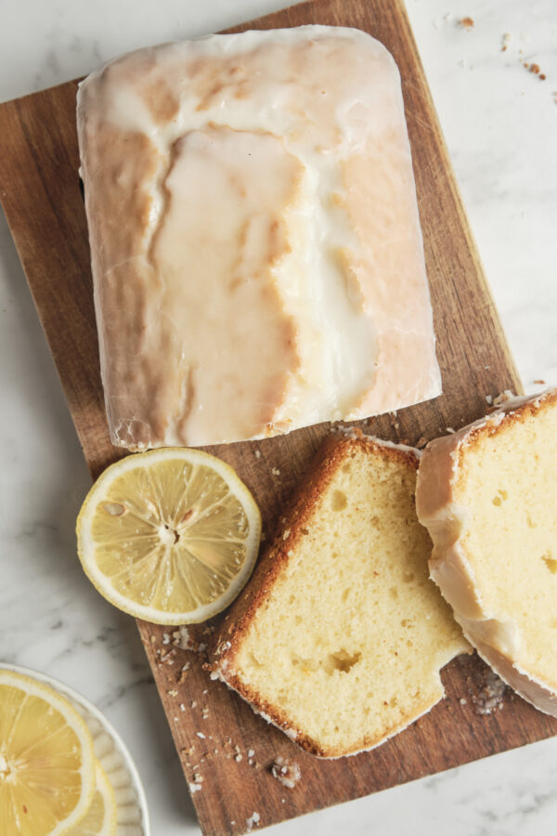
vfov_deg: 26.0
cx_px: 278
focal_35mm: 78
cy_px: 418
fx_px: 1810
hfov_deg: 17.5
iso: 200
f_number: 9
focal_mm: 51.8
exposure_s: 1/80
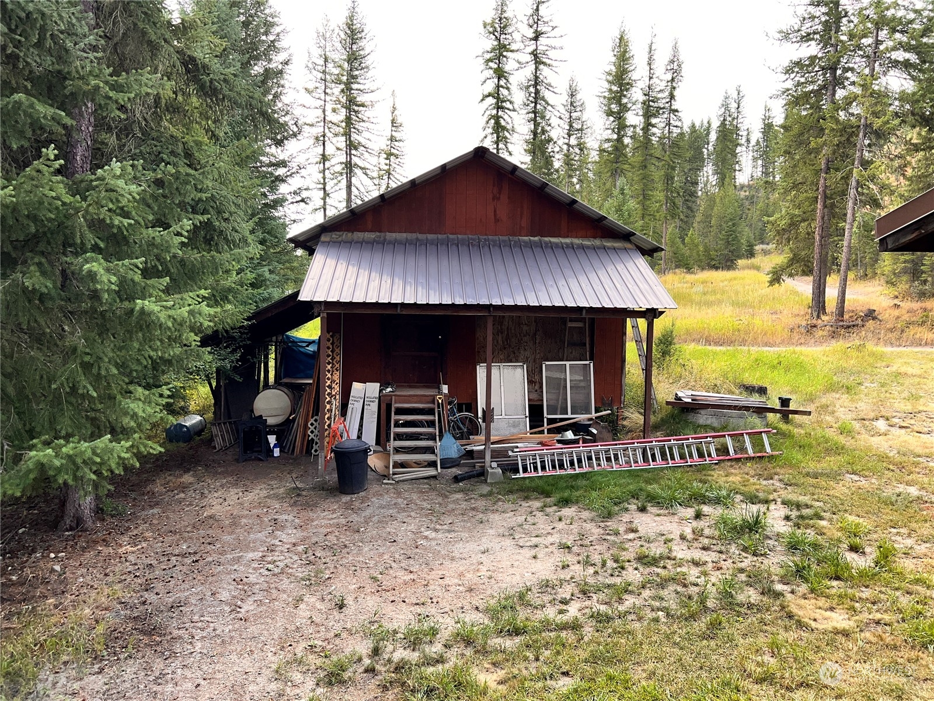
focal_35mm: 26
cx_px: 467
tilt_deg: -4.5
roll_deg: -0.8
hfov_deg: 67.3
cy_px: 350
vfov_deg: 53.1
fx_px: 702
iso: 32
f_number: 1.5
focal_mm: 5.7
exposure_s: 1/632
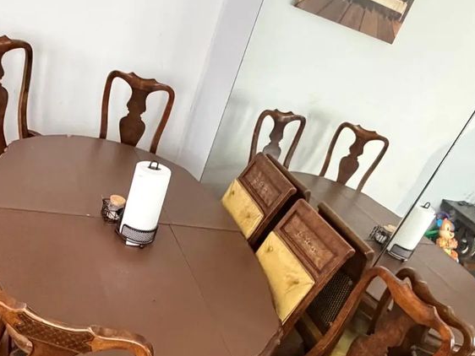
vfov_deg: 40.4
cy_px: 276
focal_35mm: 34
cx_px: 210
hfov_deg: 53.8
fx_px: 467
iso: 640
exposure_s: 1/60
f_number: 2.2
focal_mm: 2.22
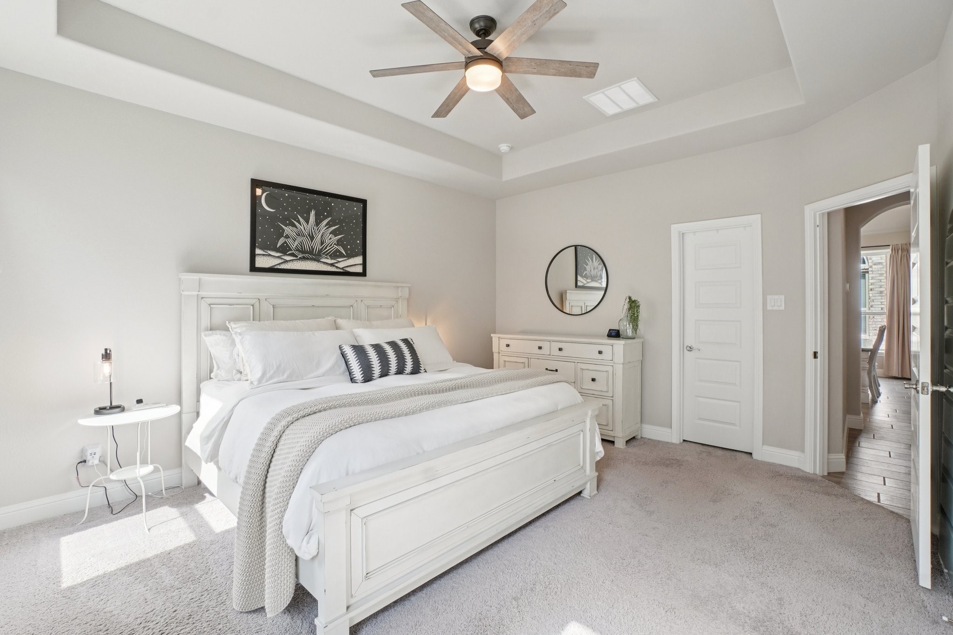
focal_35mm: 15
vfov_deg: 77.3
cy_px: 318
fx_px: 397
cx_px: 476
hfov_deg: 100.4
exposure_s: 1/60
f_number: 8
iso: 400
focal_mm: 10
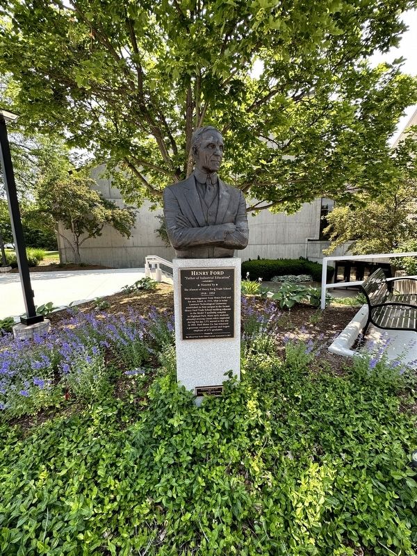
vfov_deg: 102.1
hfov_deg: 85.7
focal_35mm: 14
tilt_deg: -8.1
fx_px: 225
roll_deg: +0.4
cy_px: 278
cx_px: 208
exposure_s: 1/332
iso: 40
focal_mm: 2.22
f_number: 2.2
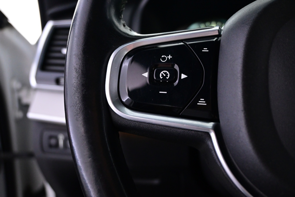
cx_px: 148
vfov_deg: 38.4
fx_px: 283
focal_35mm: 34
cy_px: 98
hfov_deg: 55.1
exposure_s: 1/40
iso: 2500
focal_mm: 23
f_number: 4.2
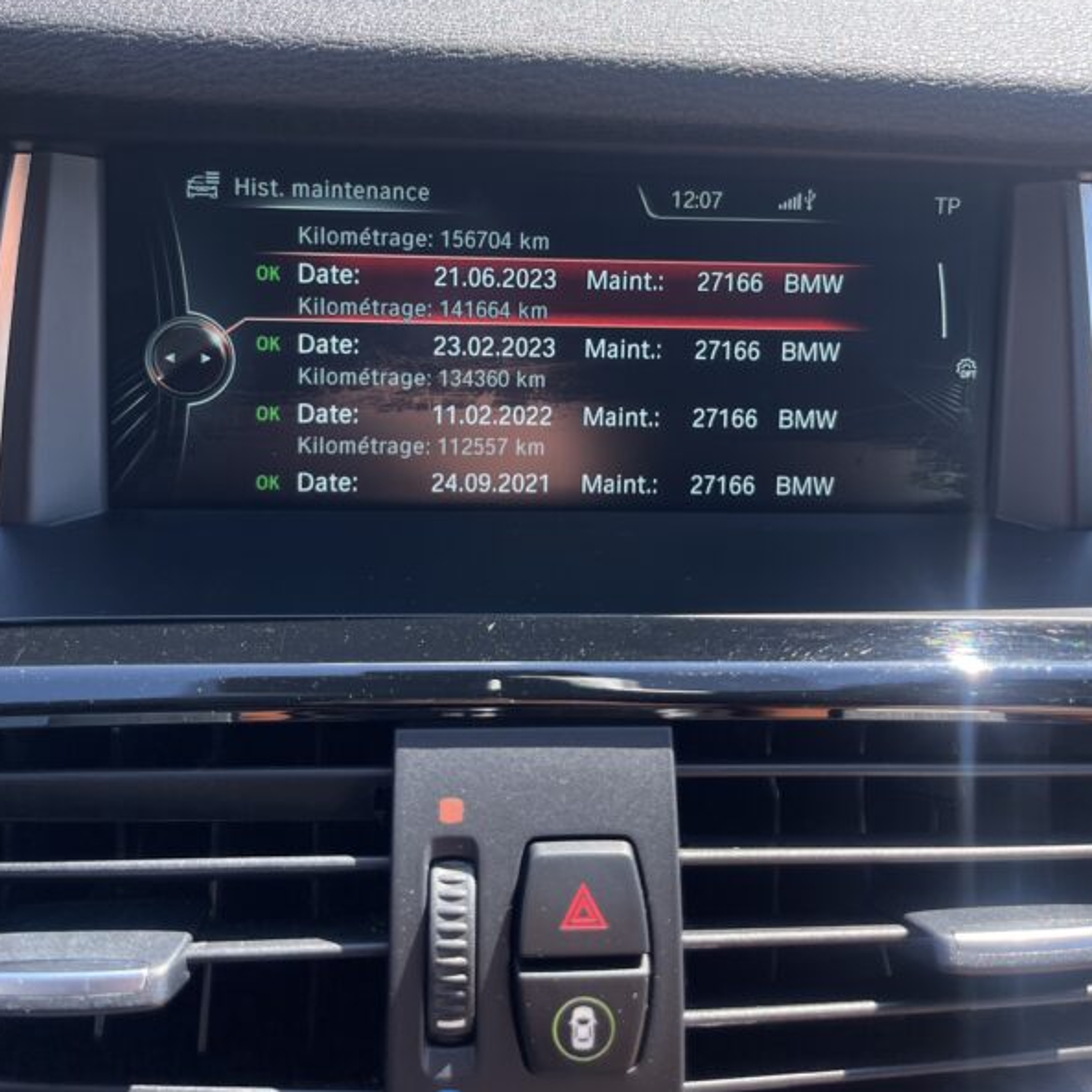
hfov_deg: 52.5
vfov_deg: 51.5
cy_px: 359
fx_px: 1106
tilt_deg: -35.3
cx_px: 543
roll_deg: -6.5
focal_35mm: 31
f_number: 1.6
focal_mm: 5.1
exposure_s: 1/432
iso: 50
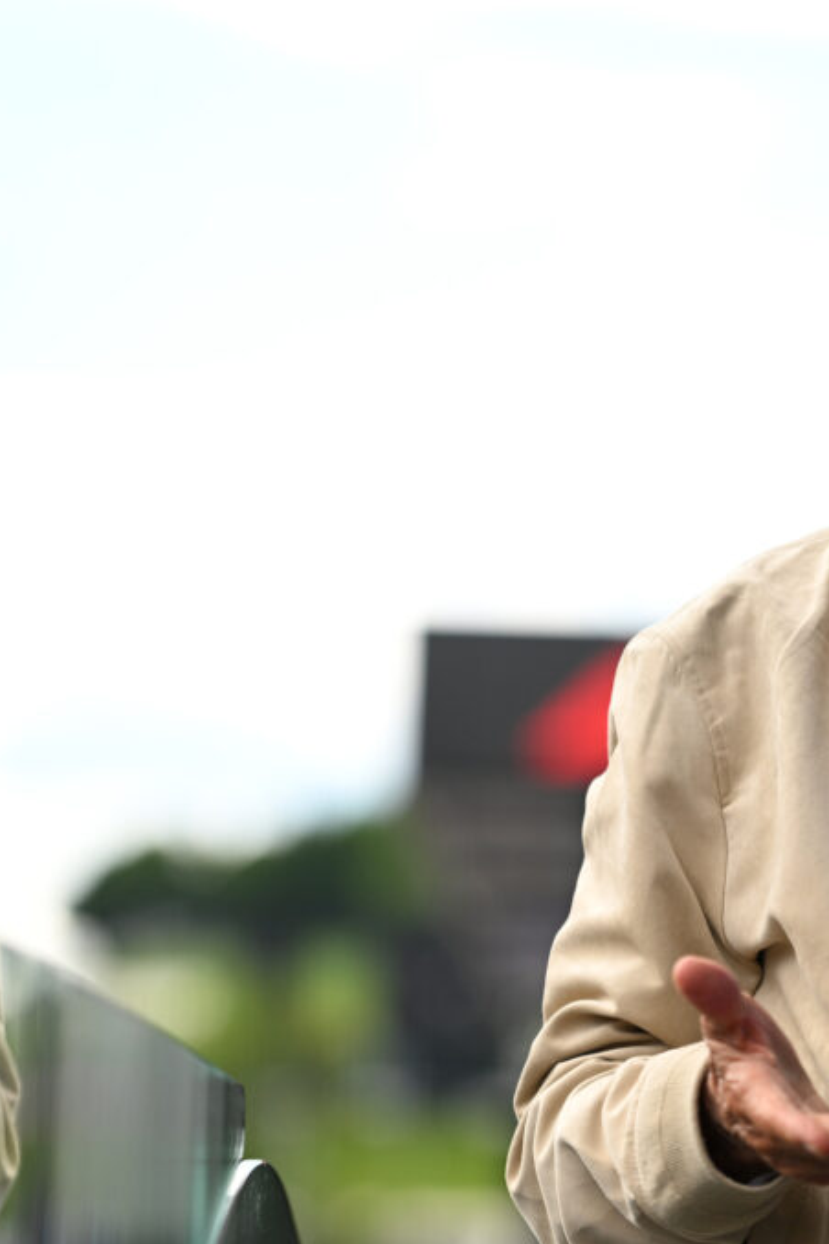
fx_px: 7046
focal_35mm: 204
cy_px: 623
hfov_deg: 6.7
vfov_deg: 10.1
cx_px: 668
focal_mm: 135
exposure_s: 1/2000
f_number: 2.8
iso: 400
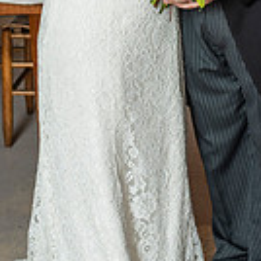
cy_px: -78
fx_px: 1220
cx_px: 243
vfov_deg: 11.9
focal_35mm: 143
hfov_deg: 12.1
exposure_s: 1/80
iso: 500
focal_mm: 50
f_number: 3.5
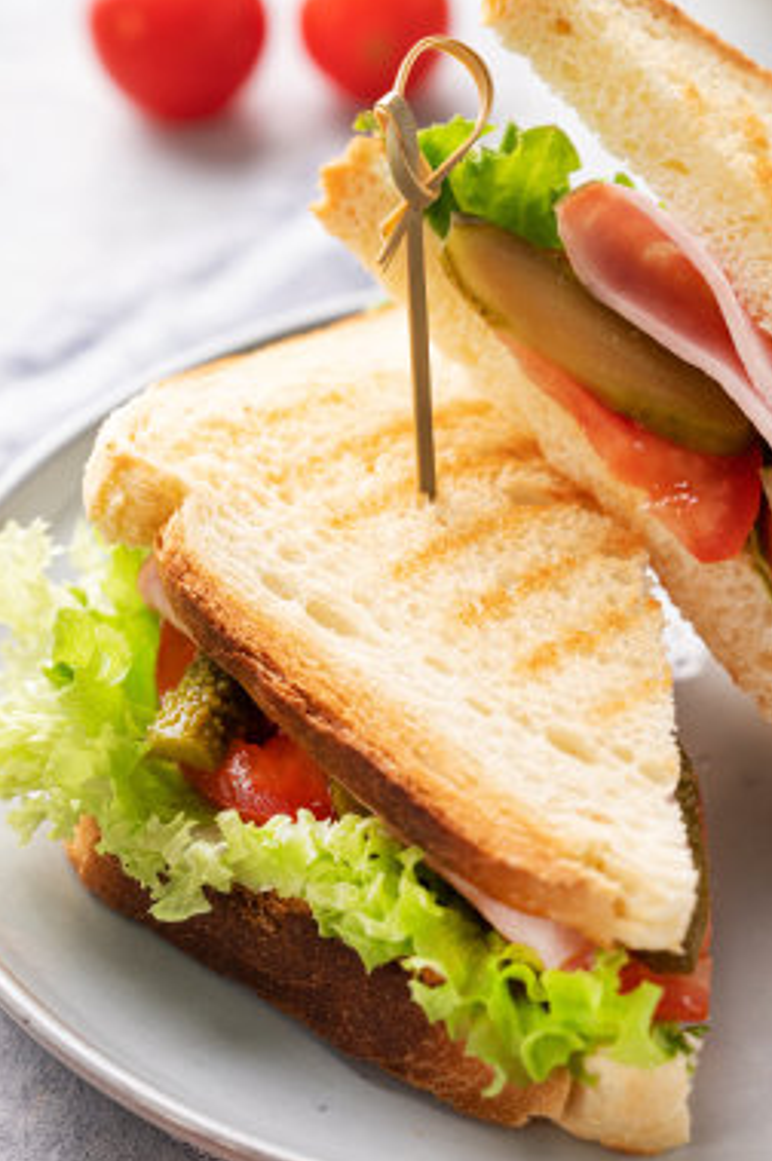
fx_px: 3641
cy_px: 708
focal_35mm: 113
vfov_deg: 18.1
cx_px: 440
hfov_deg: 12.1
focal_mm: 70
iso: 640
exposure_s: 1/100
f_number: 5.6
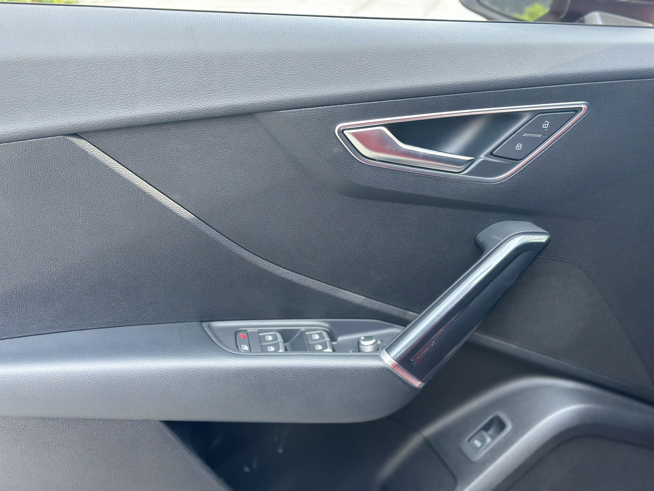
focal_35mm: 48
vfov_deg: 30.3
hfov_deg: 39.7
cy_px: 246
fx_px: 907
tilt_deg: -22.6
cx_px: 327
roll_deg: +1.8
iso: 125
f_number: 1.78
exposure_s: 1/91
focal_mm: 6.86
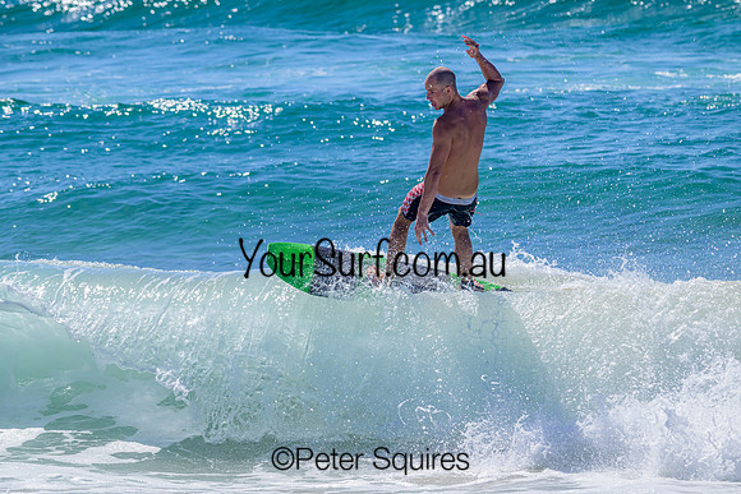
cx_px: 371
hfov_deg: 5.9
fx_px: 7213
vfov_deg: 3.9
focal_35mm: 350
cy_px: 247
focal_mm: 350
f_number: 11
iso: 900
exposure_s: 1/2000
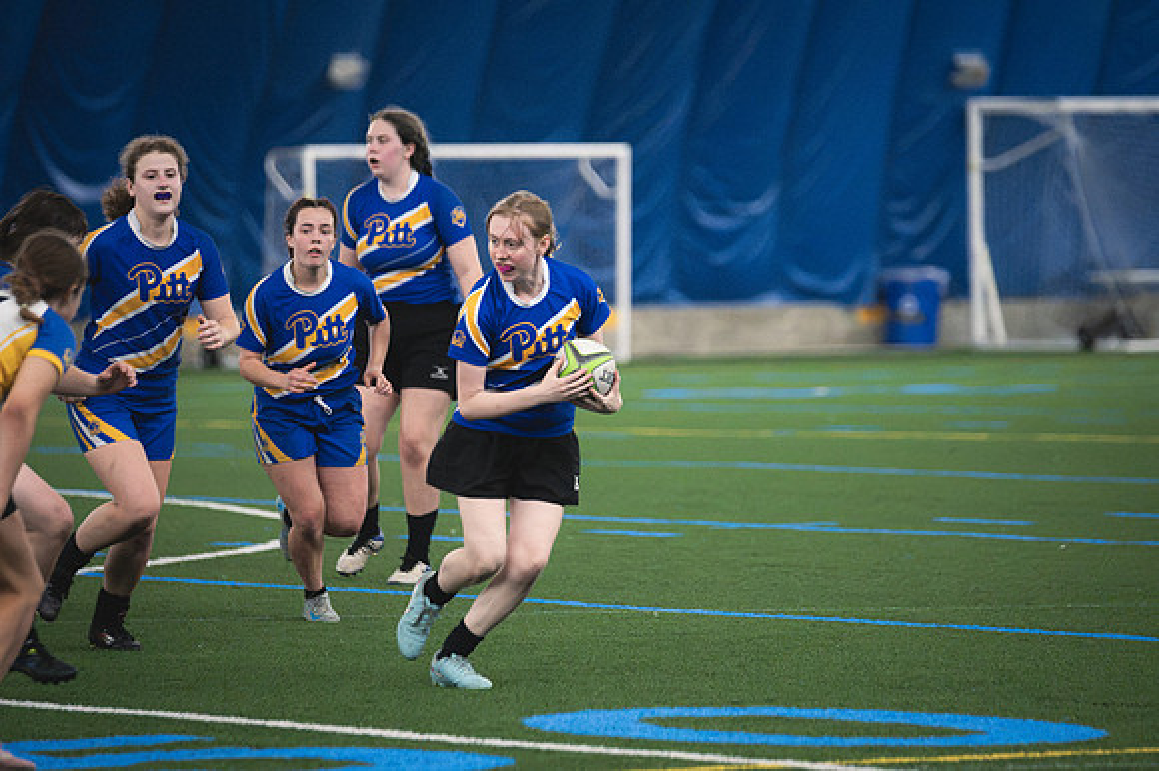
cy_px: 386
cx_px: 580
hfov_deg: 7.2
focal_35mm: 285
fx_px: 9170
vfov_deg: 4.8
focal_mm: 190
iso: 11400
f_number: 2.8
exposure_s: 1/640
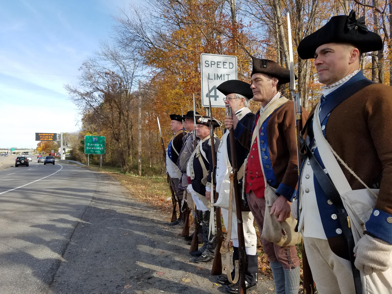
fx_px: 294
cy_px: 147
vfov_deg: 53.1
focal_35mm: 26
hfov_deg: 67.3
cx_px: 196
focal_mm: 4.2
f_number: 1.7
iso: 50
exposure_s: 1/1312
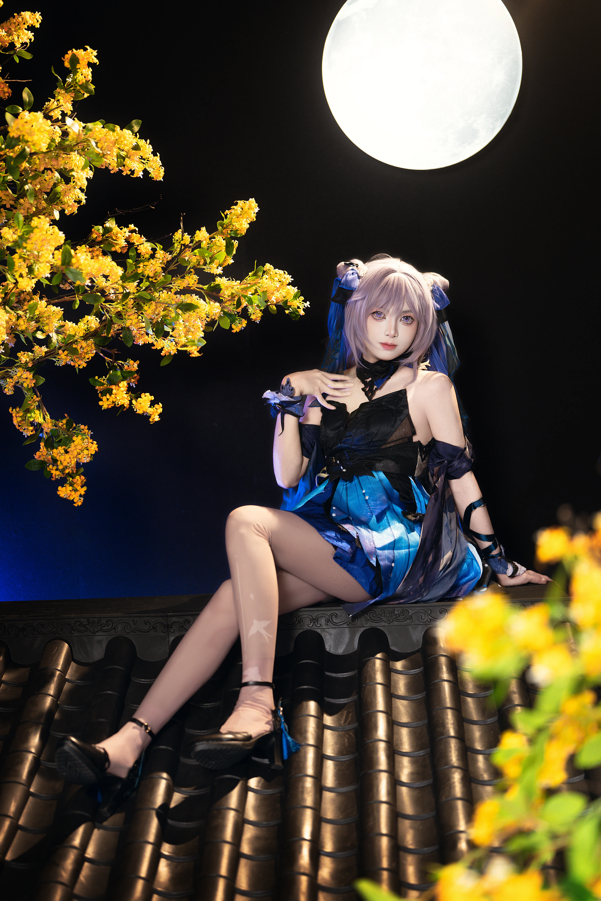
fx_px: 1252
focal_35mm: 50
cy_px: 450
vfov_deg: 39.6
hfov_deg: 27.0
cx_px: 300
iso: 400
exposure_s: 1/80
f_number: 1.6
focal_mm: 50
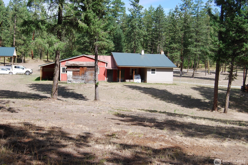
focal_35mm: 46
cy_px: 83
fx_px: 317
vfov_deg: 29.2
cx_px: 123
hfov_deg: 42.7
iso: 100
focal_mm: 30
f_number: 7.1
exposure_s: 1/200
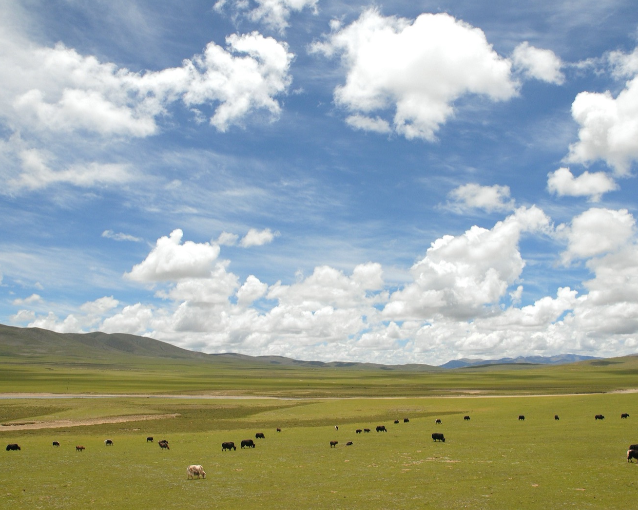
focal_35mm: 31
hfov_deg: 57.1
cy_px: 258
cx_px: 352
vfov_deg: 47.1
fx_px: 585
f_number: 11
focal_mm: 18
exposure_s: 1/400
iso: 200
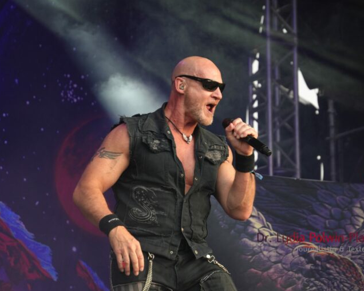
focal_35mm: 206
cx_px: 193
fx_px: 2215
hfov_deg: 9.4
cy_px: 146
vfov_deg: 7.5
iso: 800
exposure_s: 1/200
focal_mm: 121
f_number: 5.6
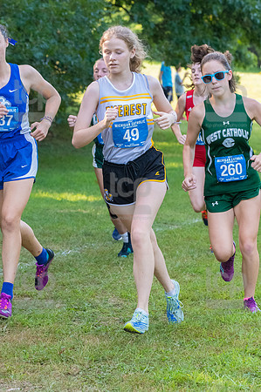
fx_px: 1635
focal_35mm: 150
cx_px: 130
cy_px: 196
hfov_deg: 9.1
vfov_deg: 13.7
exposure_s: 1/1600
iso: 3200
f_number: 5
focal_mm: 100
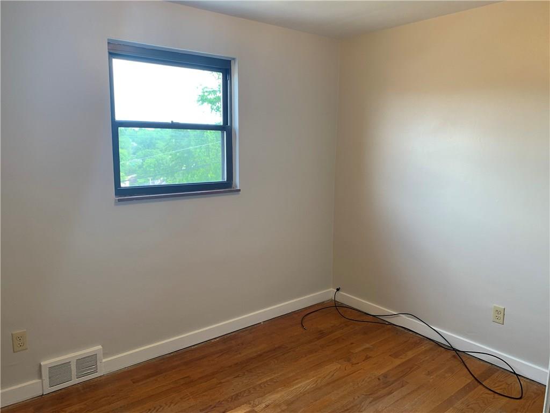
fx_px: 413
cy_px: 206
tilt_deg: -8.2
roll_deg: -1.4
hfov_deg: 67.3
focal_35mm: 26
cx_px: 275
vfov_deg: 53.1
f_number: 1.8
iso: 50
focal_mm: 4.25
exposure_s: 1/60
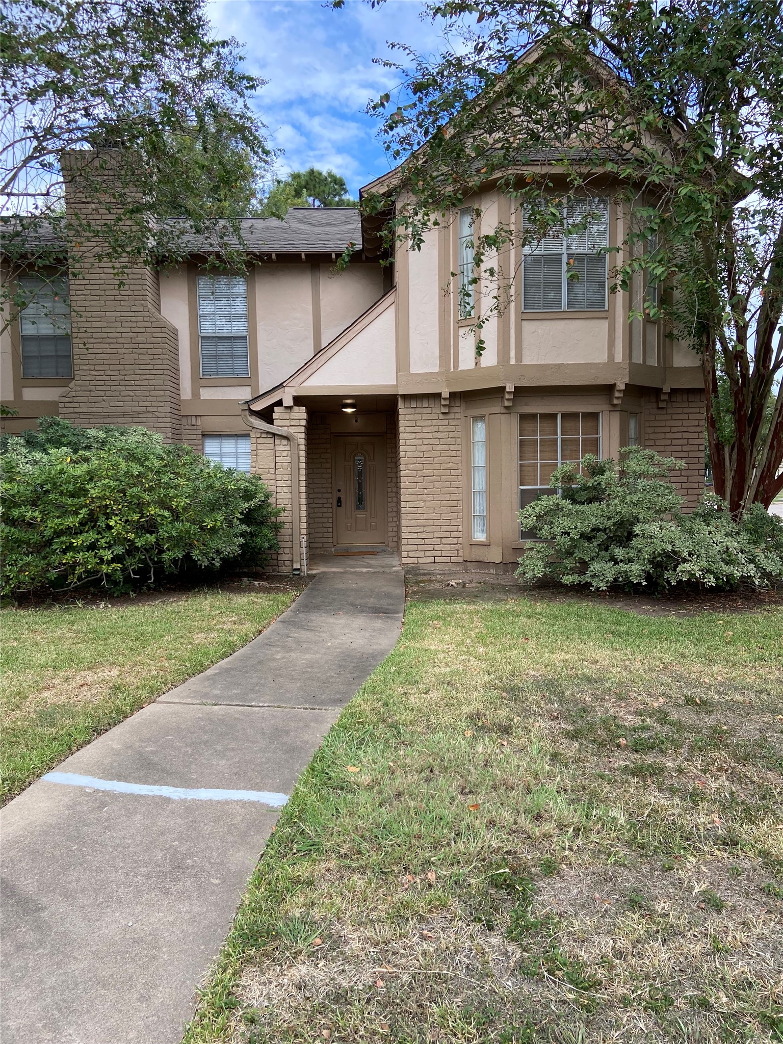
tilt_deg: +0.6
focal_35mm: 26
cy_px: 522
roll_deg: +1.2
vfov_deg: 67.3
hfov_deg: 53.1
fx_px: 784
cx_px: 392
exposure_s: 1/481
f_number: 1.8
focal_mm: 4.25
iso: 32
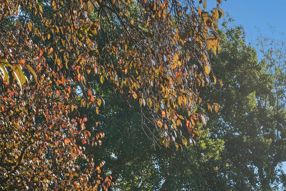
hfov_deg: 19.6
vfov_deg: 13.5
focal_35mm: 96
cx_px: 373
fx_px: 762
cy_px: 282
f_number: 8
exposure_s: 1/800
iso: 400
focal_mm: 31
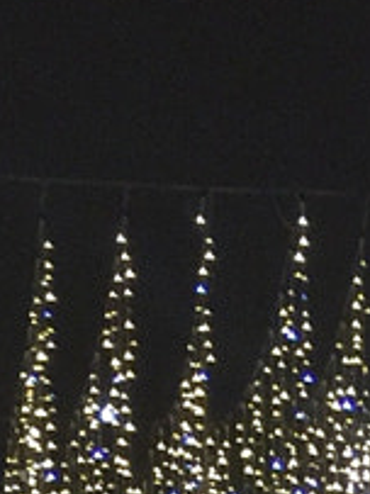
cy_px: 1852
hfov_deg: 6.5
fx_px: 3267
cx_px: 326
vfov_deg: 7.0
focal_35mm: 229
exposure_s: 1/33
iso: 64
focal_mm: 4.15
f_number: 2.2
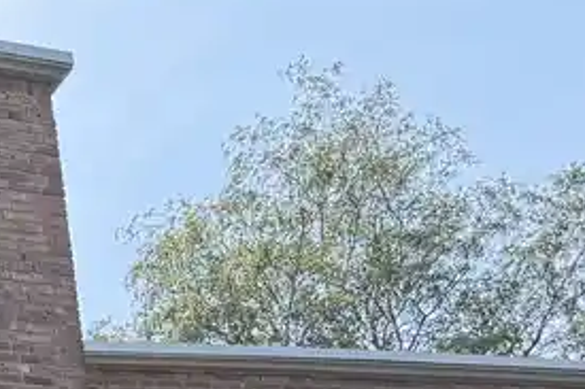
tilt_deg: +11.9
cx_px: -417
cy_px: 793
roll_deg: +3.7
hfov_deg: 16.3
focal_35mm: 109
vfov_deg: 11.3
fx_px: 1770
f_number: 1.78
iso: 100
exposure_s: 1/1493
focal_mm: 6.76
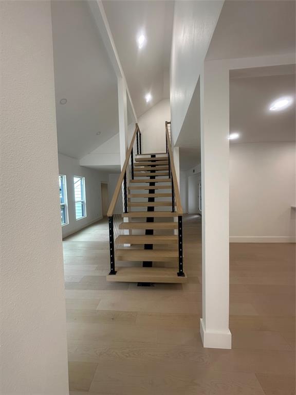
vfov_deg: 102.1
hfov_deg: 85.7
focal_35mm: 14
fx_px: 160
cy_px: 198
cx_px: 148
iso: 160
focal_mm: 2.22
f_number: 2.2
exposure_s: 1/120
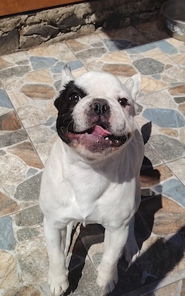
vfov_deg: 38.8
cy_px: 148
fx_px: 419
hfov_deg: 24.9
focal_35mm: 52
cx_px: 90
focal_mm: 5.25
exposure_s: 1/1623
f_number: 1.75
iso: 100
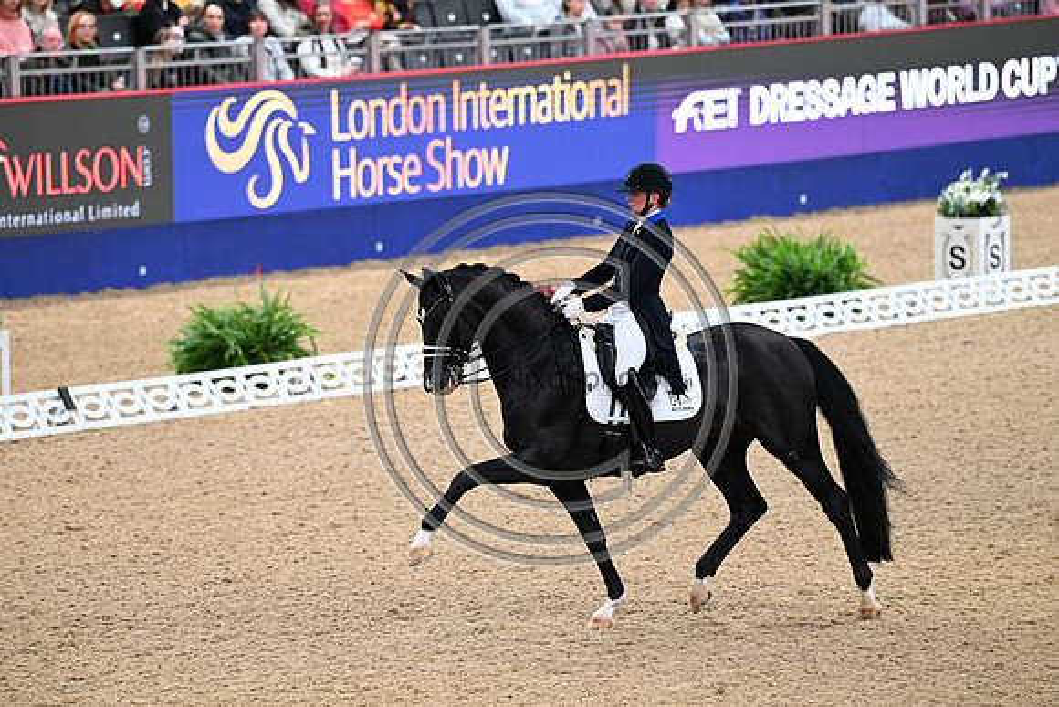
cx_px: 530
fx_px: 8827
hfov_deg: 6.9
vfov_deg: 4.6
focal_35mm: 300
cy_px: 354
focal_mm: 300
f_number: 4
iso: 5000
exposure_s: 1/800
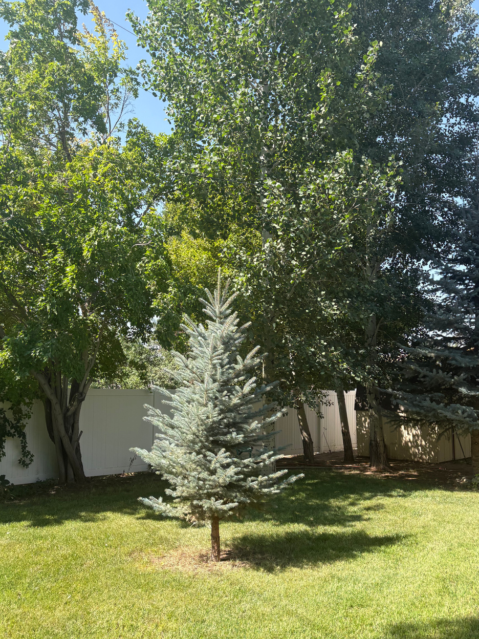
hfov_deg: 44.0
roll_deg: +0.3
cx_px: 273
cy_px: 339
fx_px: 590
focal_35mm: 32
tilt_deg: +6.7
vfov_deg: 56.8
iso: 50
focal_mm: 5.96
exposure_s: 1/820
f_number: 1.6
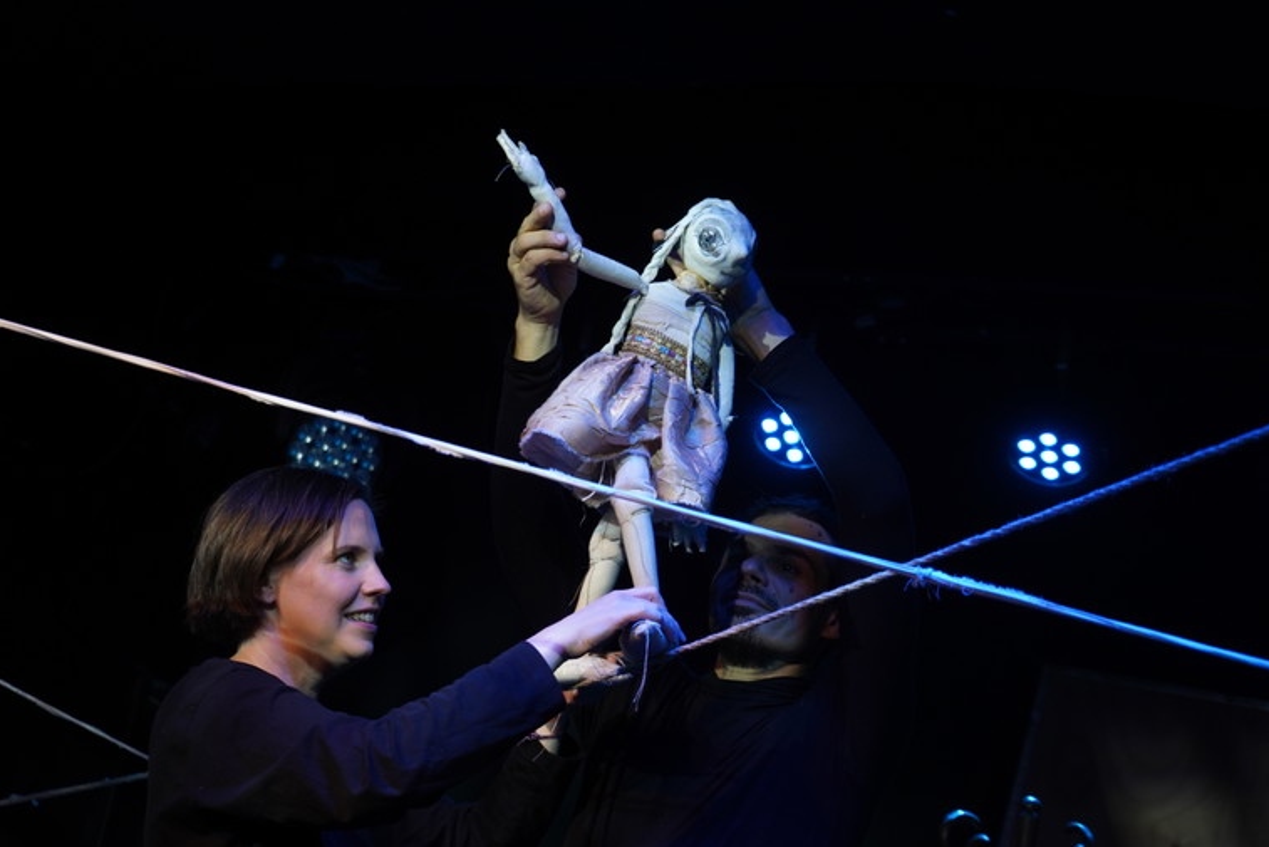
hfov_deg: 28.4
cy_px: 424
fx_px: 2503
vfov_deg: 19.2
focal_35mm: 71
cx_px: 642
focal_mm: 70
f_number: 5.6
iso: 500
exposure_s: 1/50
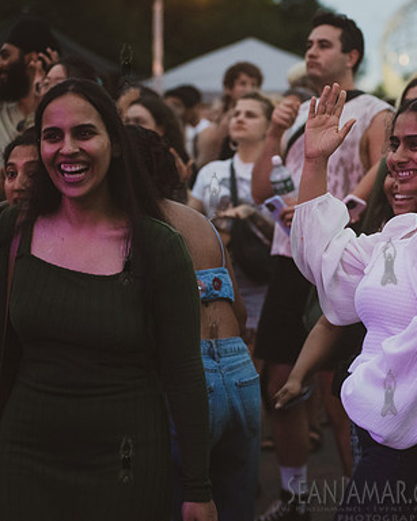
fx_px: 1883
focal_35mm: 122
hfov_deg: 12.5
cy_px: 261
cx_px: 388
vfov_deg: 15.8
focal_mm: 86
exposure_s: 1/400
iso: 5000
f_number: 4
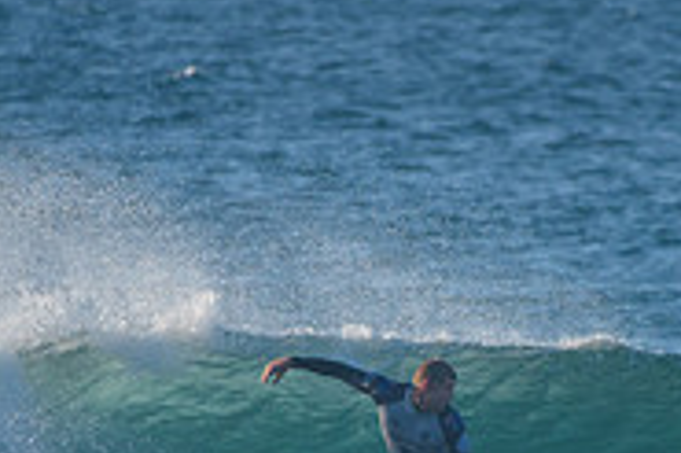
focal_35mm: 1692
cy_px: 472
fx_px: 31978
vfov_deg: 0.8
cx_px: 441
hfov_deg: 1.2
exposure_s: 1/2000
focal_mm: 500
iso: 400
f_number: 5.6
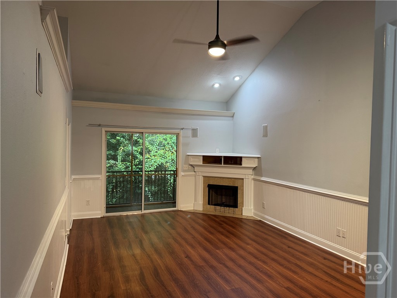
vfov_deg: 56.8
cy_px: 149
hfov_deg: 71.6
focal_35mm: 24
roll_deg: -0.6
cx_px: 198
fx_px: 275
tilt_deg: -1.4
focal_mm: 6.76
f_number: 1.78
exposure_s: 1/60
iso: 250
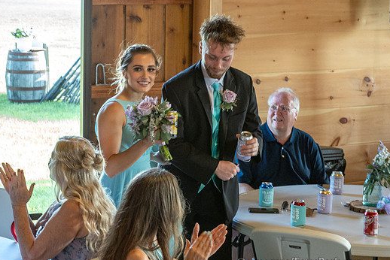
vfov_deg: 24.2
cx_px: 196
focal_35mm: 56
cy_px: 127
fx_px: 607
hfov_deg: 35.6
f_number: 6.3
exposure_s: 1/100
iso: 1600
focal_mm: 50
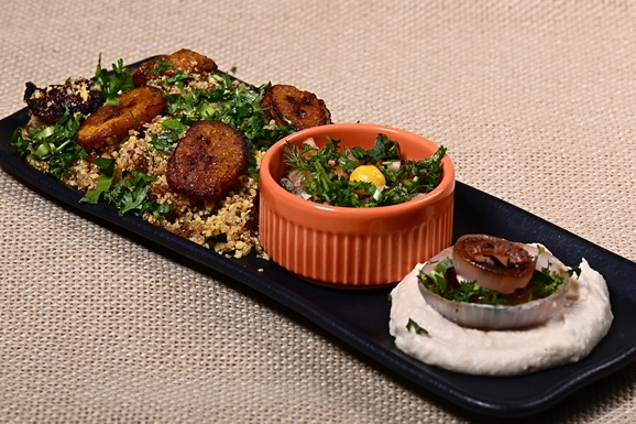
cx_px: 324
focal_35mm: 156
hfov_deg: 13.2
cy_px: 230
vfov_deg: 8.8
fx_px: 2750
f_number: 5.6
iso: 125
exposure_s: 1/200
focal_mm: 75
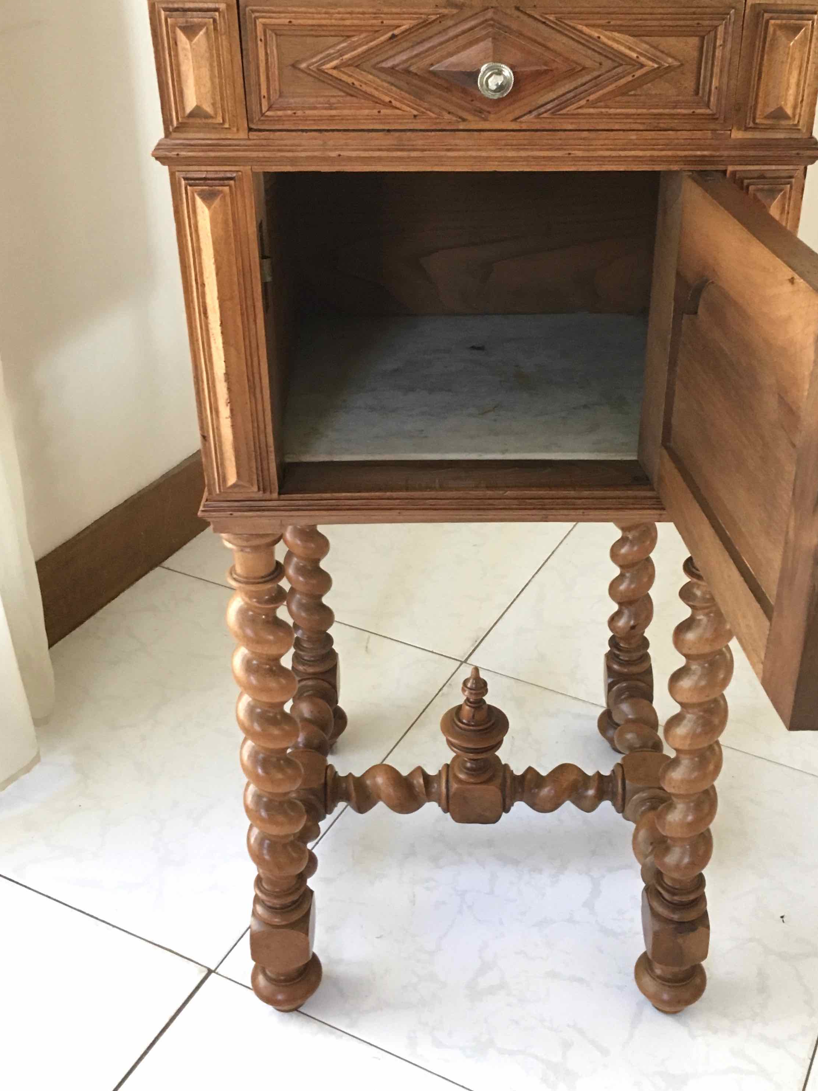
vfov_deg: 47.7
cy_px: 450
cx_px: 479
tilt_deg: -31.1
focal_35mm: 39
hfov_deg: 36.7
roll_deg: +0.6
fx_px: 1229
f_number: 2.2
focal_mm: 4.15
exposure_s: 1/33
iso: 160
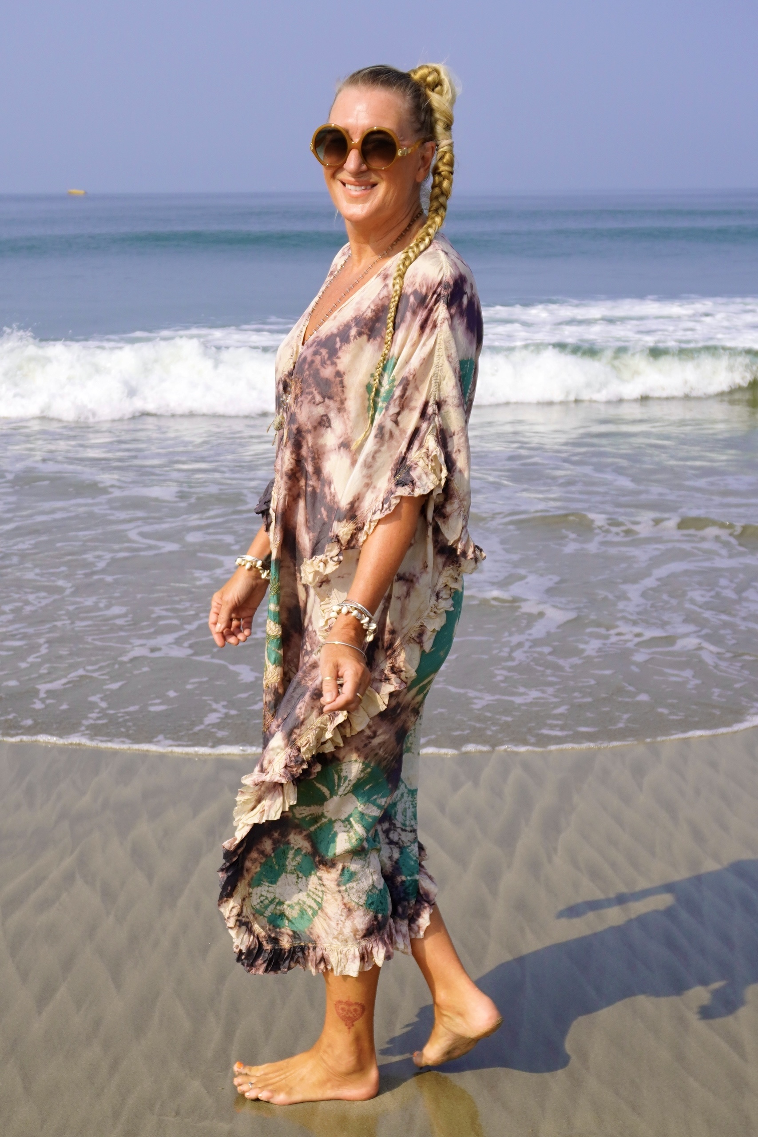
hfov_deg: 35.5
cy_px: 568
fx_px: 1184
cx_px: 379
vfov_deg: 51.3
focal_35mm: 38
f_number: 5
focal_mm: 25
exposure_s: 1/800
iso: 100
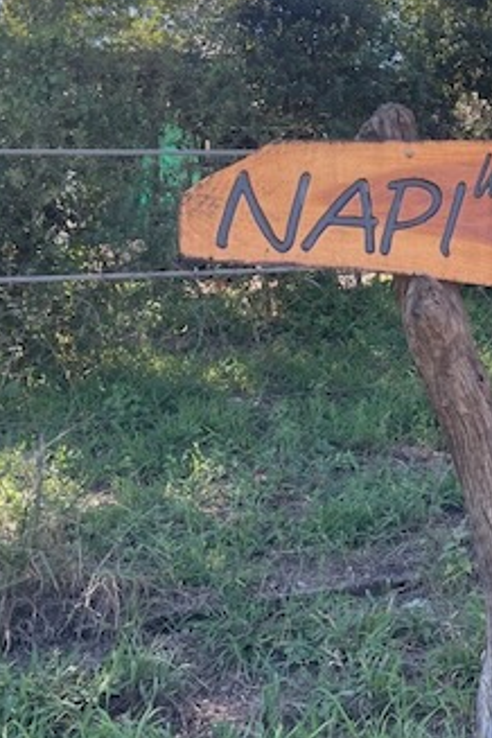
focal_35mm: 53
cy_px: 253
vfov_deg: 37.2
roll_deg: -0.3
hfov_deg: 23.6
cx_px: 571
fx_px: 1086
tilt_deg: +1.9
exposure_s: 1/337
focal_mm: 4.2
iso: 32
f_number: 1.6
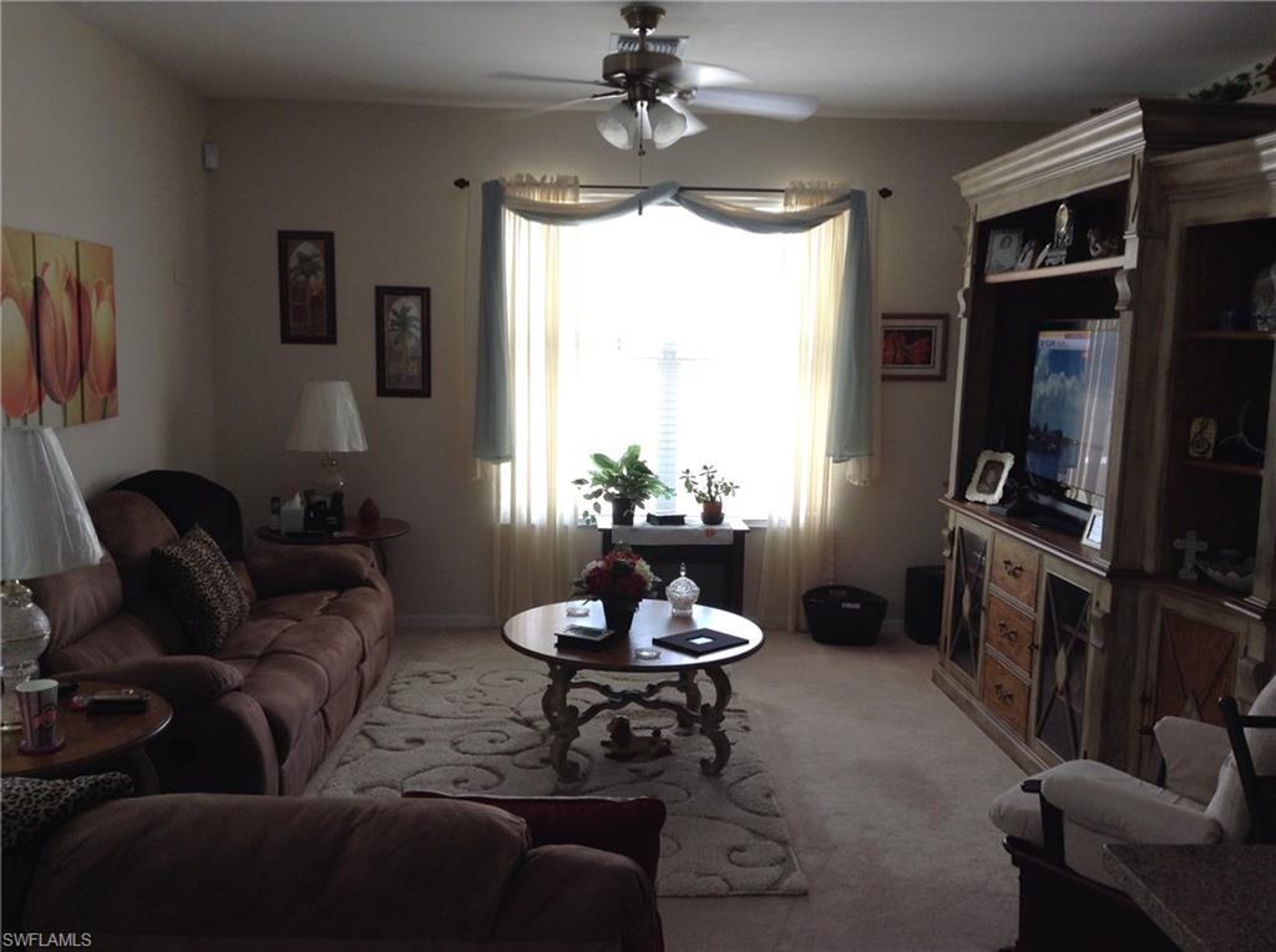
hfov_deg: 55.4
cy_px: 476
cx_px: 638
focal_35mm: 33
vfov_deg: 42.8
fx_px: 1214
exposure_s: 1/40
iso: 32
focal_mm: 3.3
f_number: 2.4
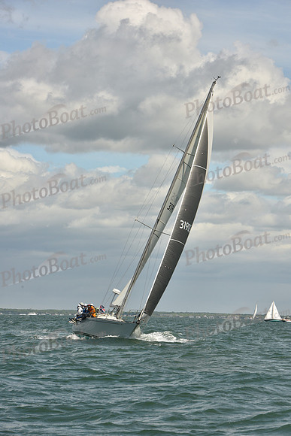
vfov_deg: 14.7
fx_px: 1696
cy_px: 218
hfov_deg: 9.8
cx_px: 146
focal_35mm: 140
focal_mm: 140
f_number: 13
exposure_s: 1/800
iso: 320
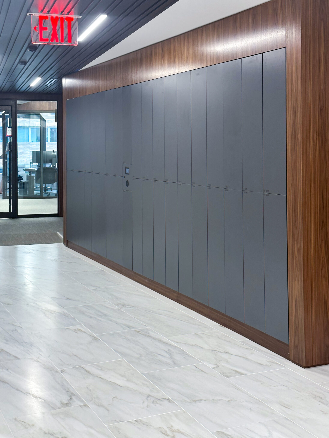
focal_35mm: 48
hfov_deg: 30.3
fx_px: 608
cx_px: 164
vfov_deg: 39.7
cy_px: 219
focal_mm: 6.86
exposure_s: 1/60
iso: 100
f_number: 1.78
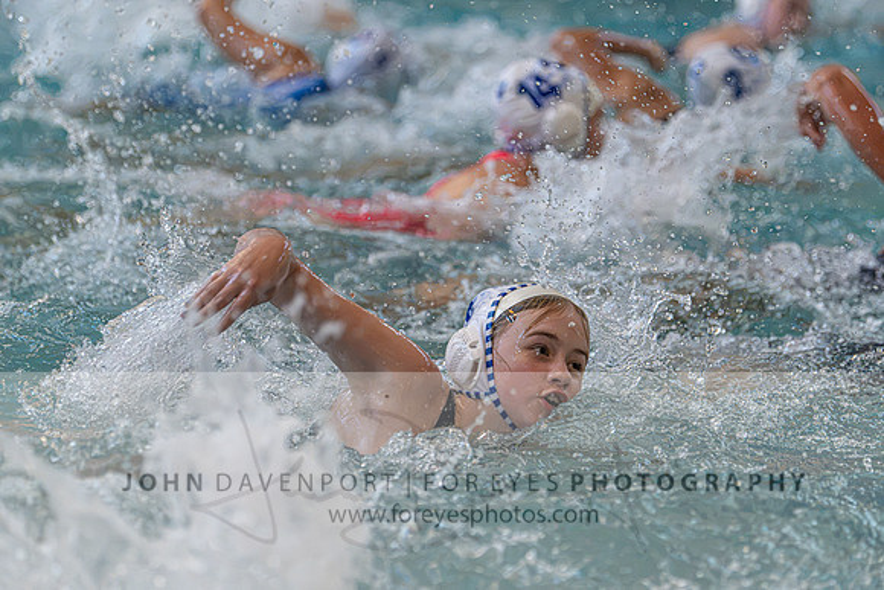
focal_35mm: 170
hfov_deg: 12.1
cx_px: 442
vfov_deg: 8.1
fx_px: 4175
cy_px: 295
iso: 11400
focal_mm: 170
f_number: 4
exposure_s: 1/1000
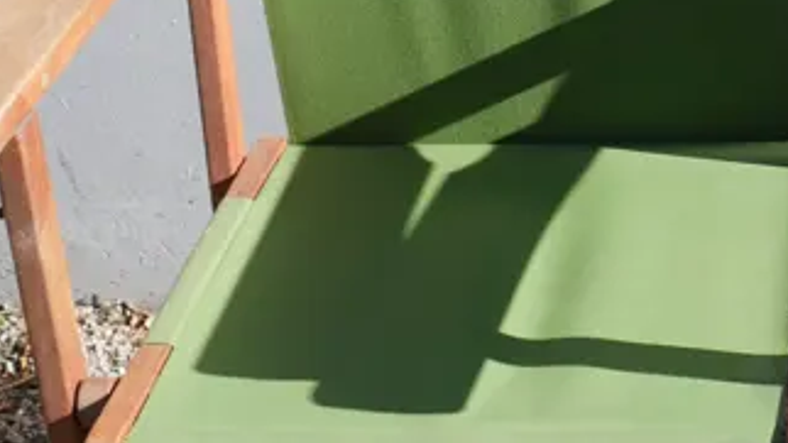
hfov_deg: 16.7
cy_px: 202
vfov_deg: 10.3
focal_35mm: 118
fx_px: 2465
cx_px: 1128
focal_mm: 17
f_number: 5.6
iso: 200
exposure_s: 1/250
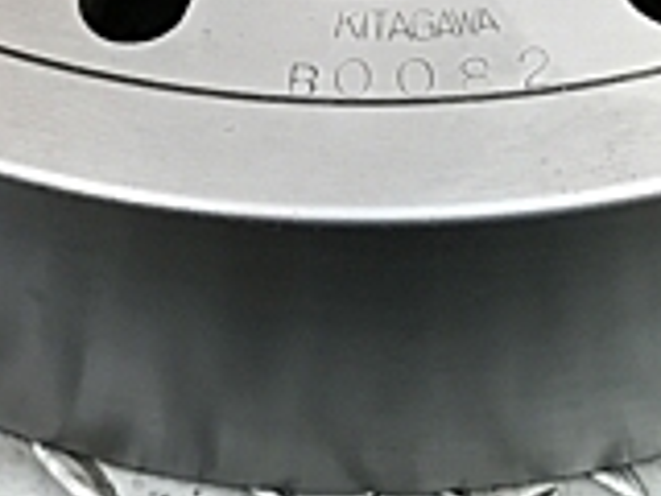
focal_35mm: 112
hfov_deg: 17.6
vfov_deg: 12.0
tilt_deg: -45.2
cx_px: 392
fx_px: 2139
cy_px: -438
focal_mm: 3.99
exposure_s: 1/20
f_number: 1.8
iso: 40
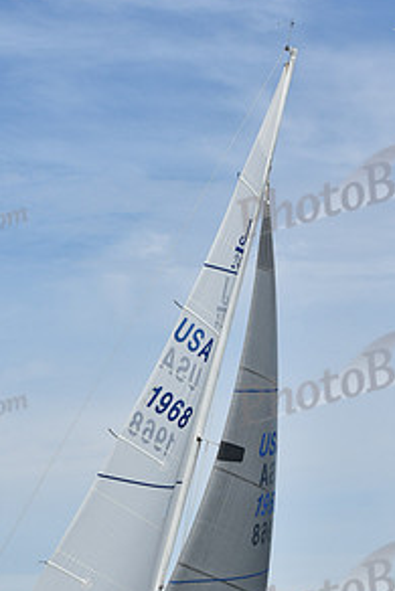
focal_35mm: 139
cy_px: 508
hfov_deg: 9.9
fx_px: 2285
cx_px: 133
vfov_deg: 14.6
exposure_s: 1/1000
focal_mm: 70
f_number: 10
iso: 320
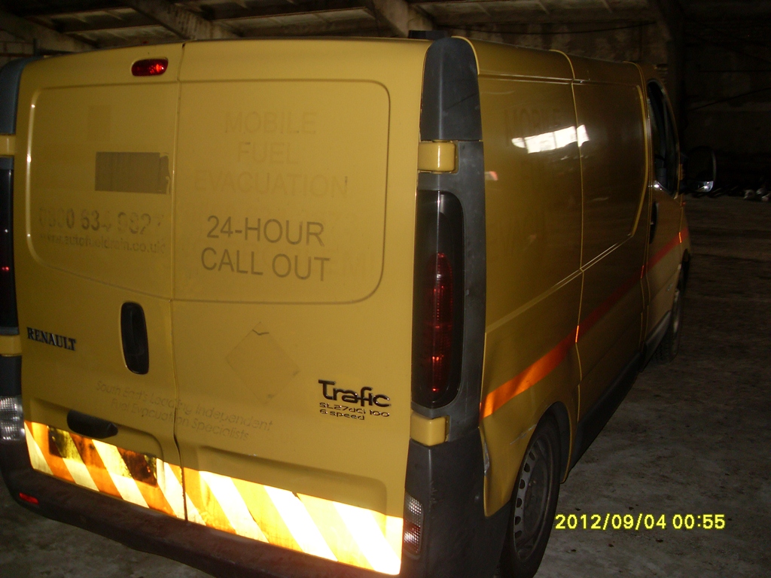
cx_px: 386
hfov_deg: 50.1
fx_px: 824
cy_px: 289
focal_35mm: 37
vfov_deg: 38.7
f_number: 2.8
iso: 100
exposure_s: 1/45
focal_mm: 6.3
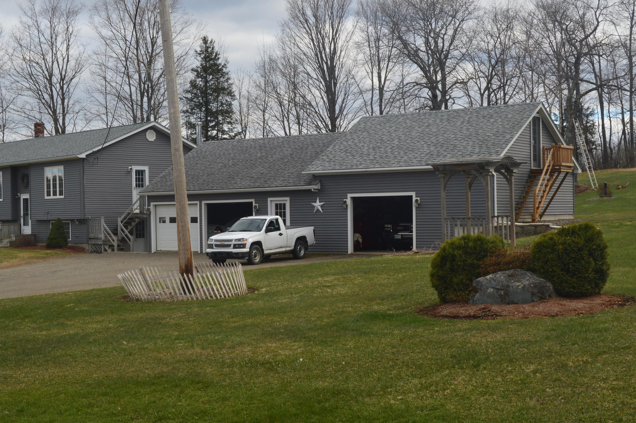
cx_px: 303
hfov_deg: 38.2
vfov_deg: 25.9
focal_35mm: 52
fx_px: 918
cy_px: 224
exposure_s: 1/250
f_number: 10
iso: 400
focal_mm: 30
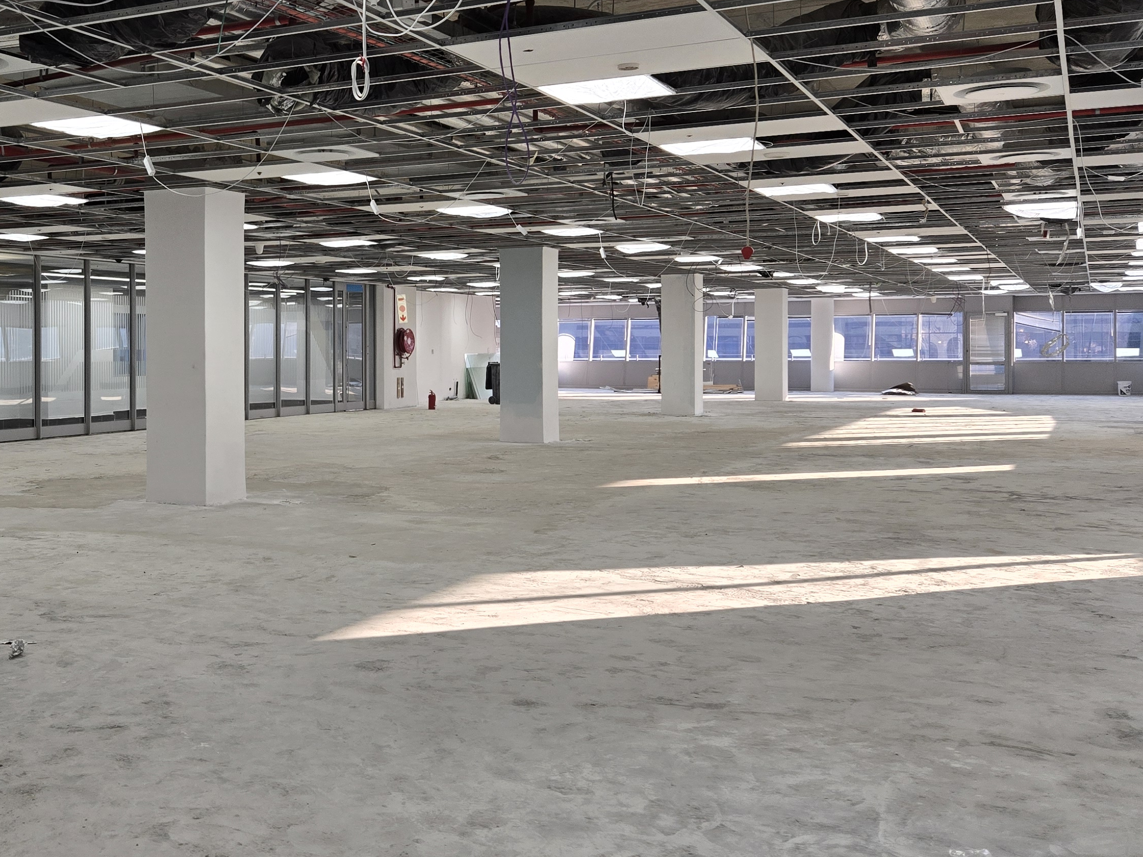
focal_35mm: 41
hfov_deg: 44.3
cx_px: 289
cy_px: 391
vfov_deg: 35.1
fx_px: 1354
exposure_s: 1/180
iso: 80
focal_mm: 5.4
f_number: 1.8
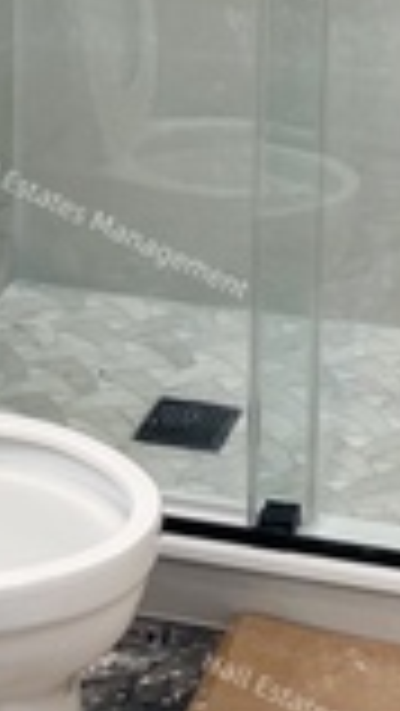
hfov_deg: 14.0
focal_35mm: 86
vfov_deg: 21.6
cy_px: -284
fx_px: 1620
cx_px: 353
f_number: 1.6
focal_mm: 5.1
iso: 100
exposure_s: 1/120
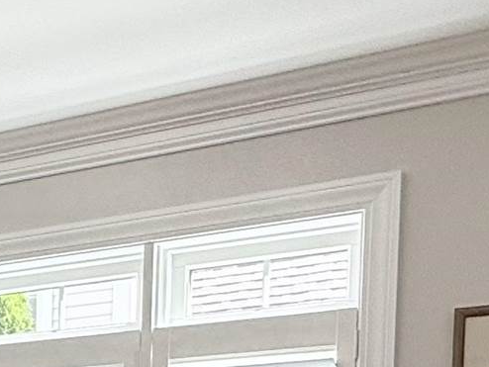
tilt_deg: -3.4
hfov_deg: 19.8
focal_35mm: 87
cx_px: -221
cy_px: 628
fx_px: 1230
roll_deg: -0.9
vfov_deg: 15.1
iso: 64
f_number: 2.2
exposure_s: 1/162
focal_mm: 2.22
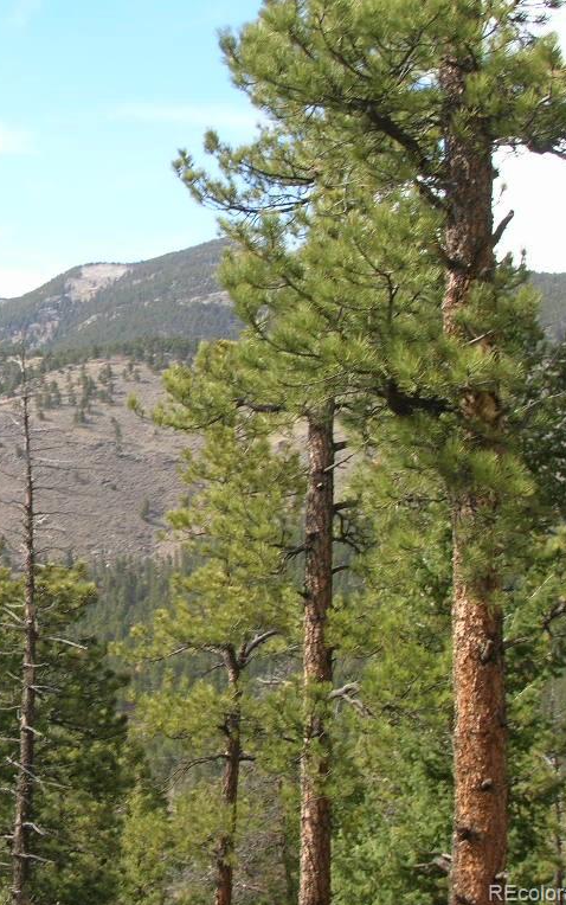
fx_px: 1751
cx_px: 2
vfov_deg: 29.0
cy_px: 454
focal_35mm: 71
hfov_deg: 17.9
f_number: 5.6
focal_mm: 8.4
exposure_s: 1/133
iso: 71
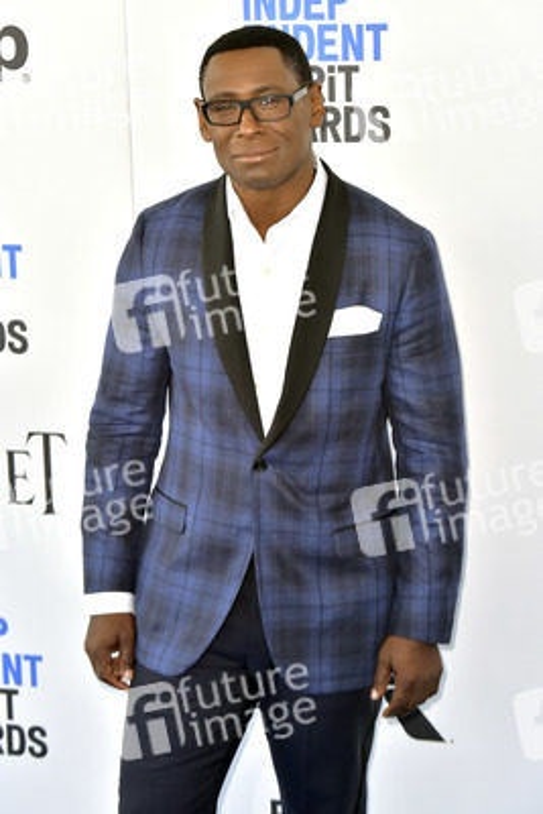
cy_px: 407
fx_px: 2622
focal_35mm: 116
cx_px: 272
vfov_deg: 17.6
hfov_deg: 11.8
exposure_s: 1/320
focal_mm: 116
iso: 500
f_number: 6.3
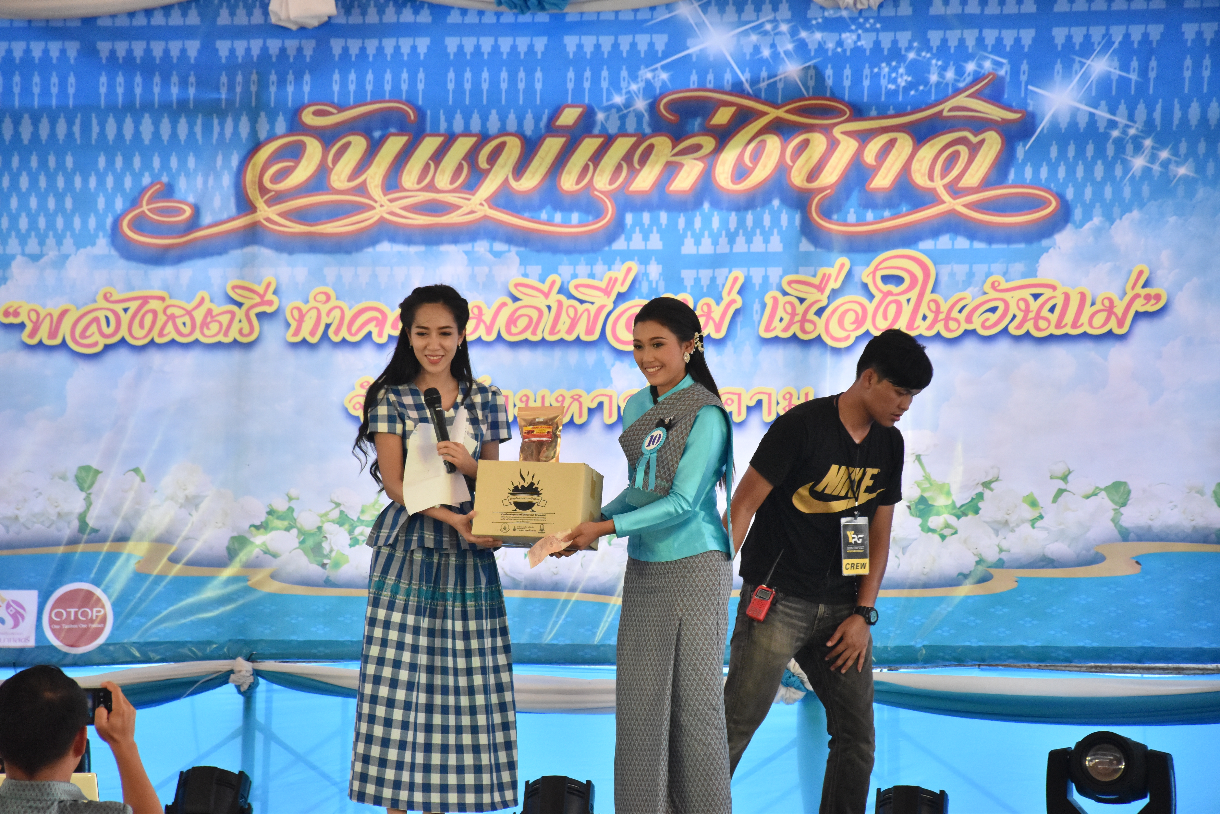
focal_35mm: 183
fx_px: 6201
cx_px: 610
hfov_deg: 11.2
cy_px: 407
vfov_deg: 7.5
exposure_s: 1/1000
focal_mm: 122
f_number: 6.3
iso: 2000
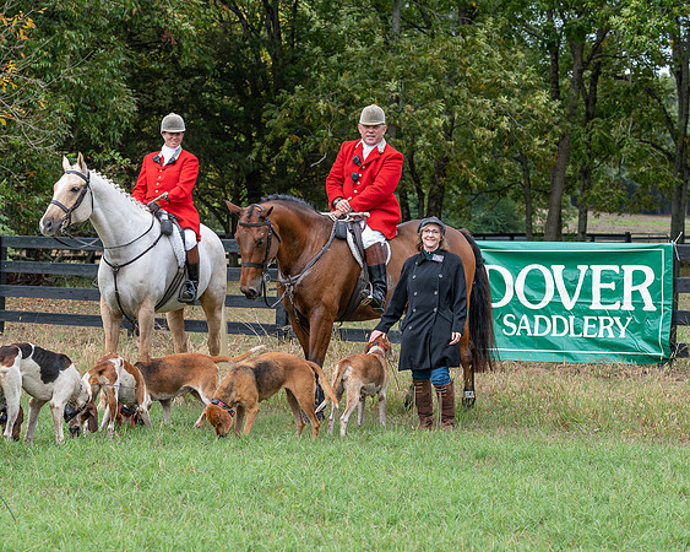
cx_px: 317
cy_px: 322
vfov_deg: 16.7
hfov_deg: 20.8
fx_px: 1877
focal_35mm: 92
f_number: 4
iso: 320
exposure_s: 1/400
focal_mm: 70
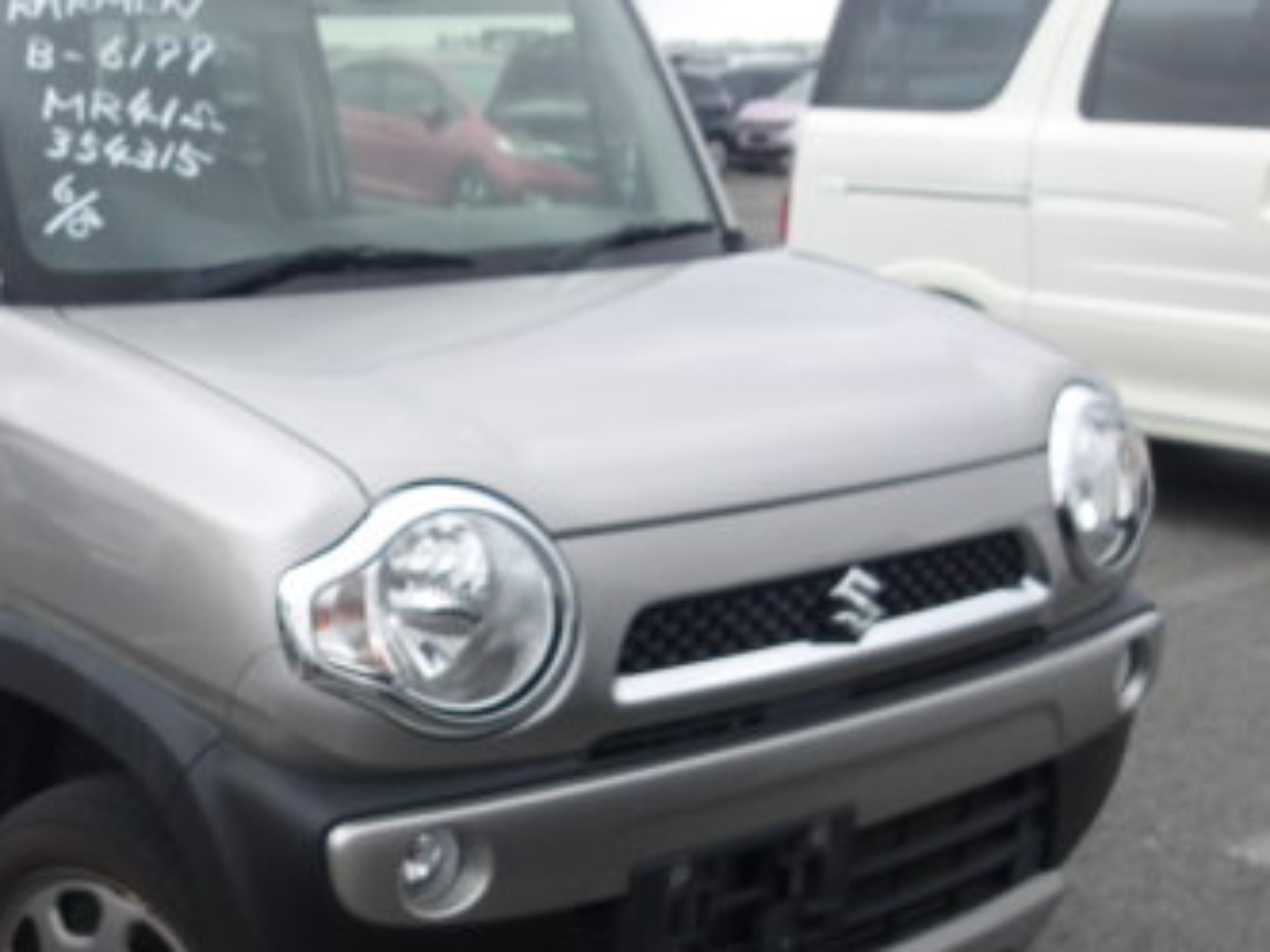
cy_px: 661
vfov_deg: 27.8
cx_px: 329
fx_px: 1908
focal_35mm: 52
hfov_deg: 36.0
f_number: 10.4
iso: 373
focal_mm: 4.9
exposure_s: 1/60
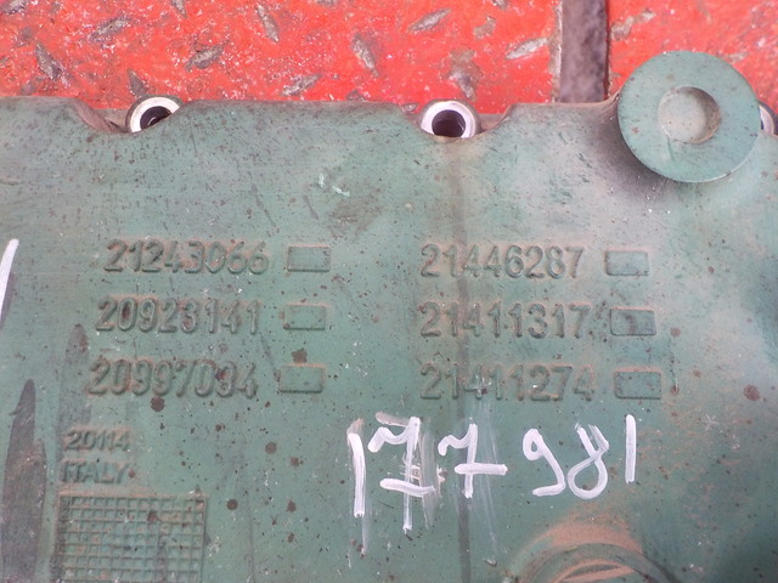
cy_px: 292
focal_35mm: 30
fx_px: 674
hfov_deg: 60.0
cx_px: 389
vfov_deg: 46.8
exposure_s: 1/30
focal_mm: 4.1
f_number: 3.3
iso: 250
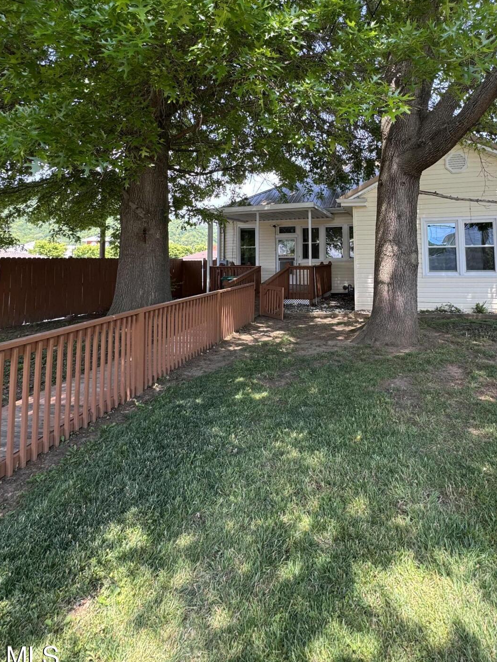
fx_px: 383
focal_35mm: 20
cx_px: 298
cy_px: 227
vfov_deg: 79.4
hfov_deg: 65.4
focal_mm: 2.22
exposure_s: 1/137
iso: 40
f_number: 2.2
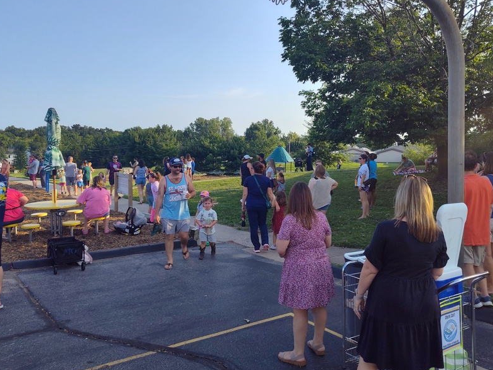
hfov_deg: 59.9
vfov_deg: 46.6
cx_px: 253
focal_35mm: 30
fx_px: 427
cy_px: 151
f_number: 1.8
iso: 100
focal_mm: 5.56
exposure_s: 1/1057
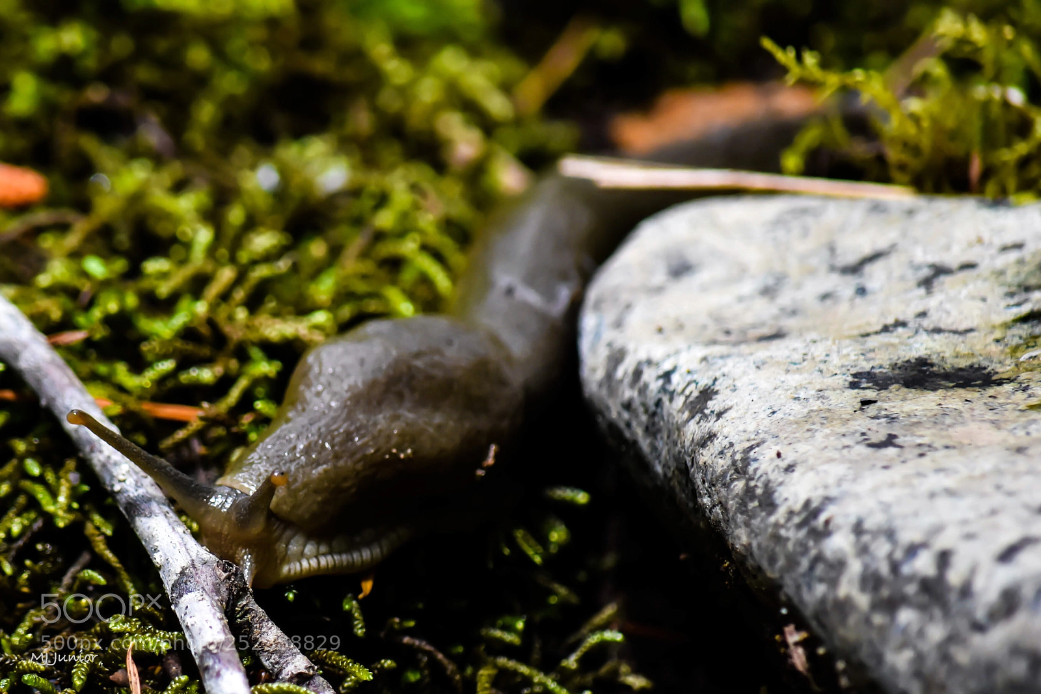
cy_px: 347
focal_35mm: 450
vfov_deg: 3.1
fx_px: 13013
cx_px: 520
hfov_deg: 4.6
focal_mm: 300
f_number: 5.6
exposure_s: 1/500
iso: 1400
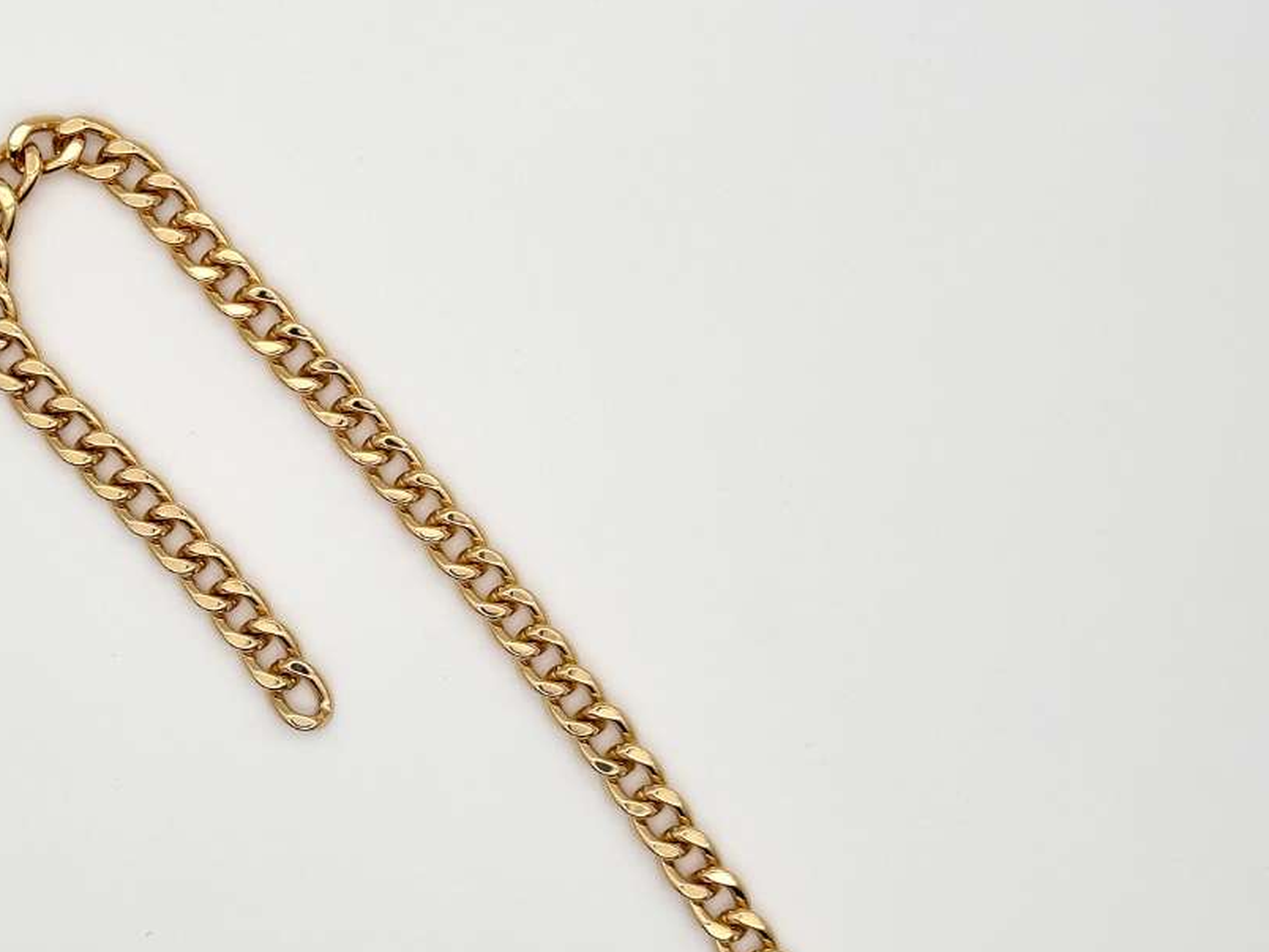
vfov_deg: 17.1
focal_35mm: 86
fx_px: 3153
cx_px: 376
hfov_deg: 22.6
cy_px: 583
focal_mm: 6.86
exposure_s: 1/1395
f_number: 1.78
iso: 64
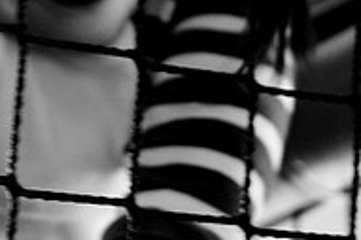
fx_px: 2735
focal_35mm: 273
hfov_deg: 7.5
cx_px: 98
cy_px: 29
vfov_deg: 5.0
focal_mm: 60
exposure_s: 1/30
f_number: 4.8
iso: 360
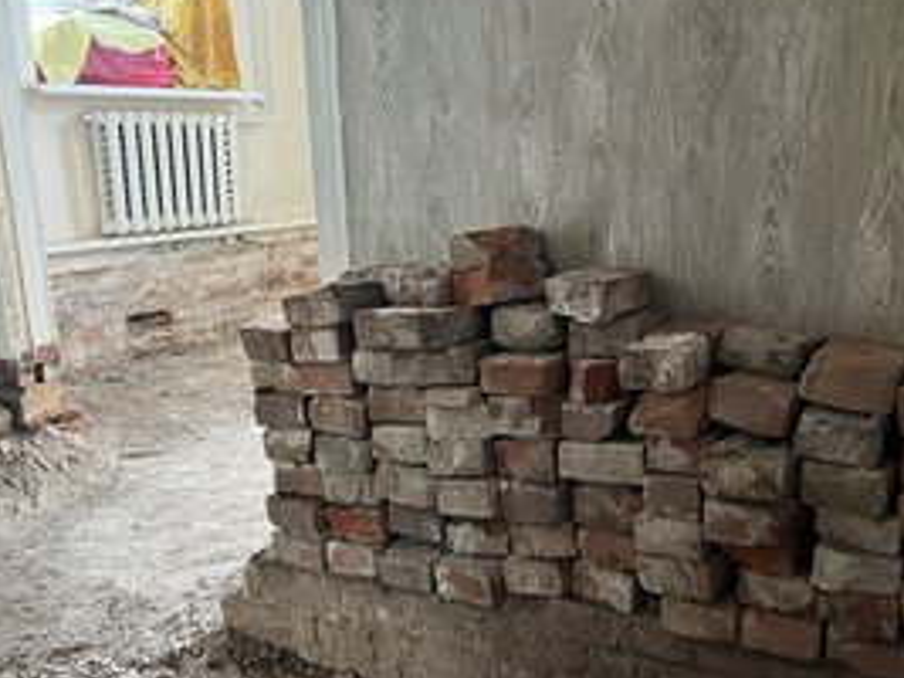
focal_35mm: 39
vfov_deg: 36.7
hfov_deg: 47.5
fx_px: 1018
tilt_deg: -16.4
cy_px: 407
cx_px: 562
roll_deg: +0.6
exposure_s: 1/46
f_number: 1.5
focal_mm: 5.7
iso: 500
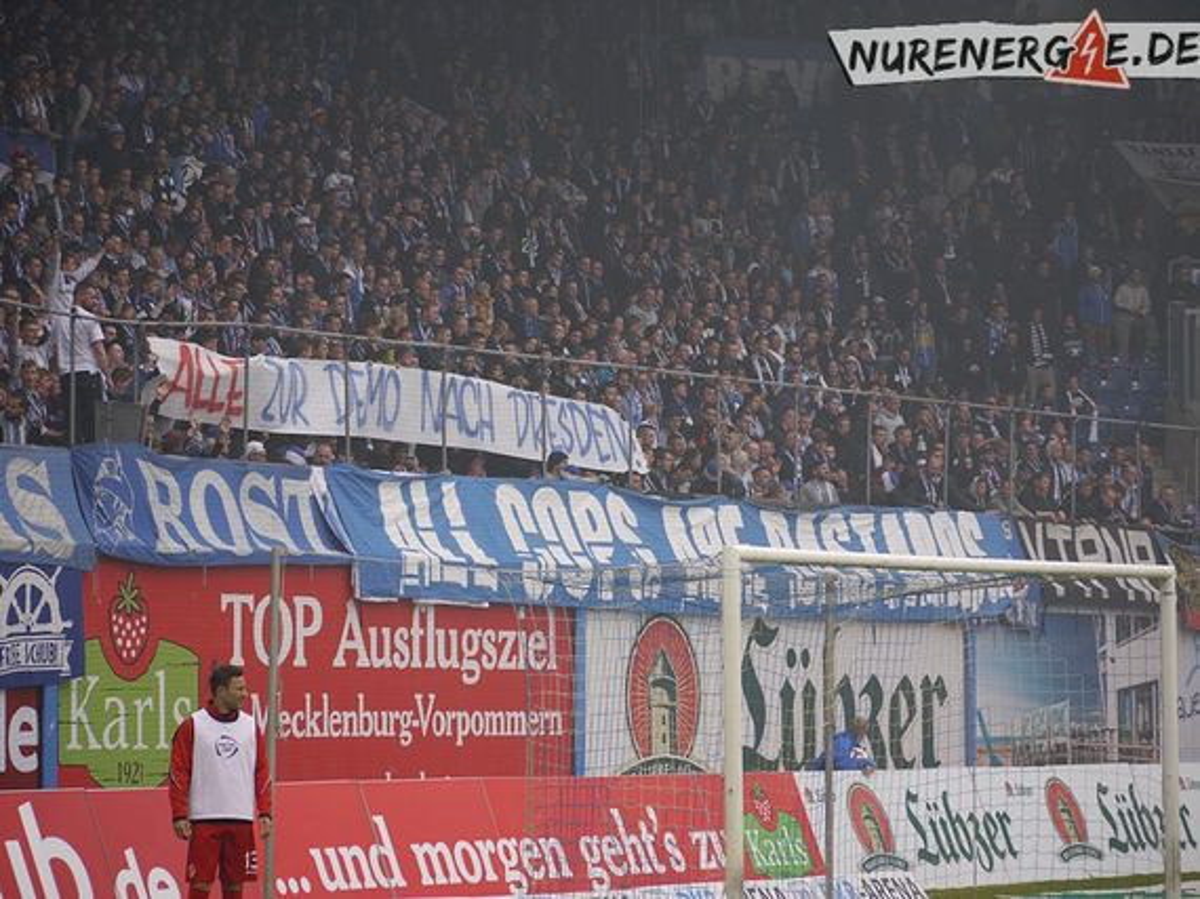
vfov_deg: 8.8
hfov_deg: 11.8
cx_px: 600
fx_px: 5821
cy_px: 450
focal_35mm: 168
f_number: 4.5
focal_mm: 84
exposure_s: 1/400
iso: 100
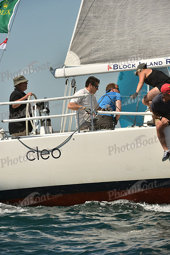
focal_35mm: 240
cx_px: 85
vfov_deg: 8.6
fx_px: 1699
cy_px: 128
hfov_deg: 5.7
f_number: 8
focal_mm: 240
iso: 250
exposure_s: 1/1250
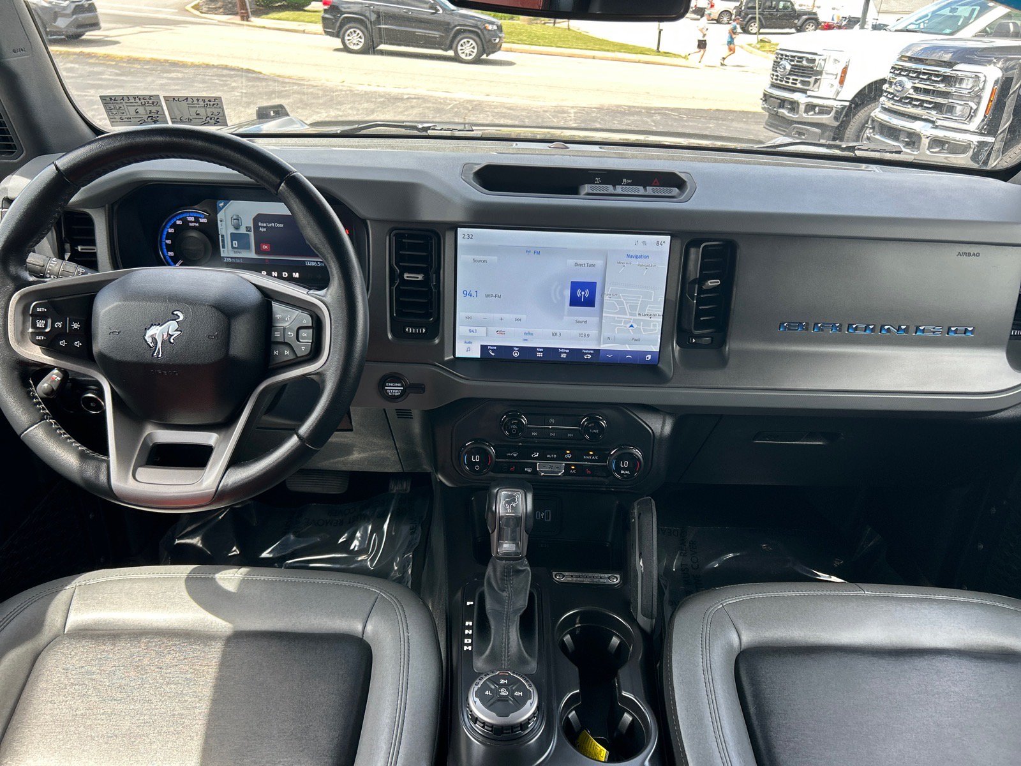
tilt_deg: -26.5
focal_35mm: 26
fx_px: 767
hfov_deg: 67.3
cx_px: 510
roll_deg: -0.9
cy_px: 383
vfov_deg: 53.1
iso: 40
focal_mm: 5.7
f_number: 1.5
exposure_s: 1/219
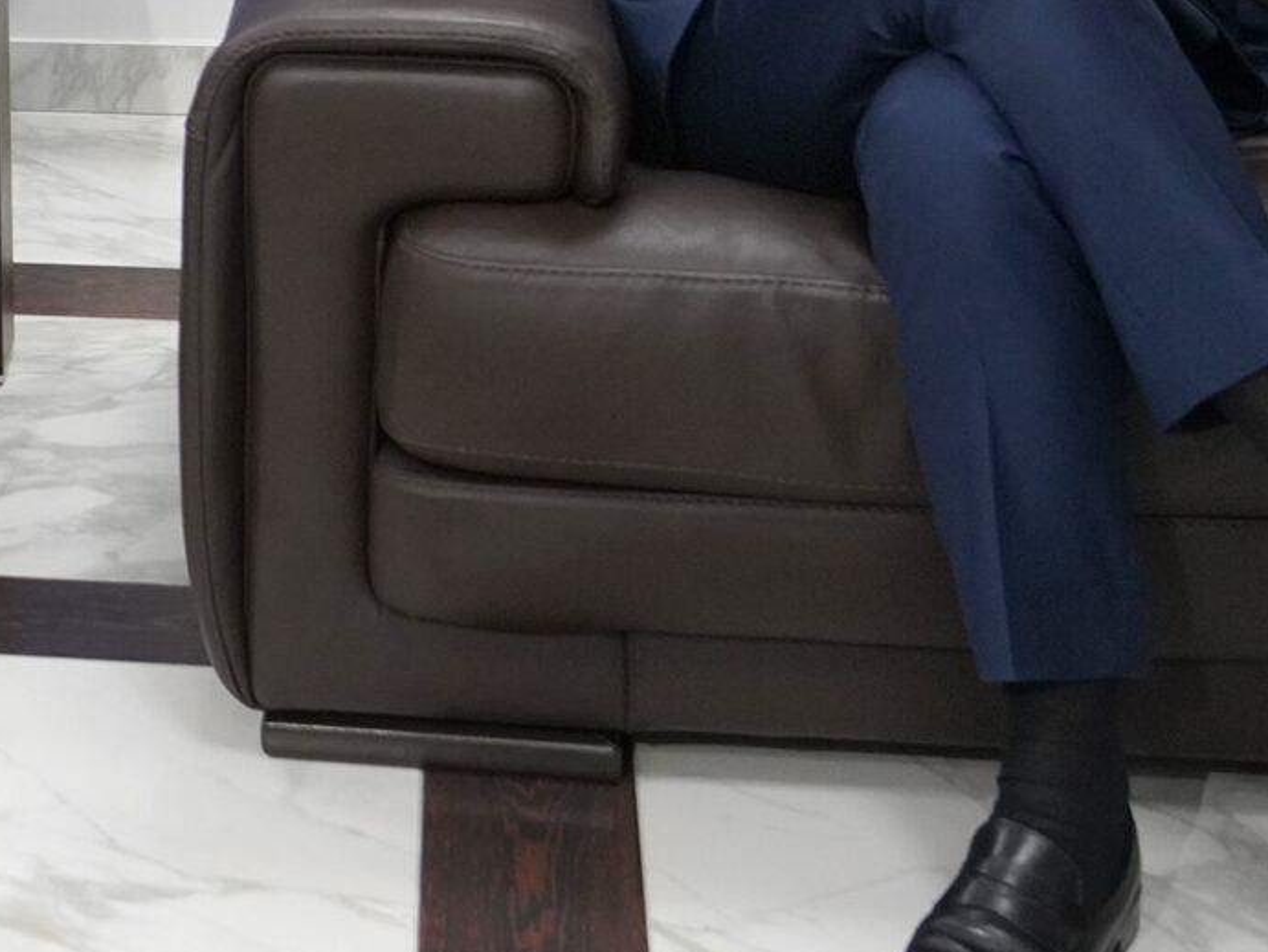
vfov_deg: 15.8
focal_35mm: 89
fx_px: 3262
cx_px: -551
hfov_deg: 19.6
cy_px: -287
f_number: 4
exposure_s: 1/160
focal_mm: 25
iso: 1250
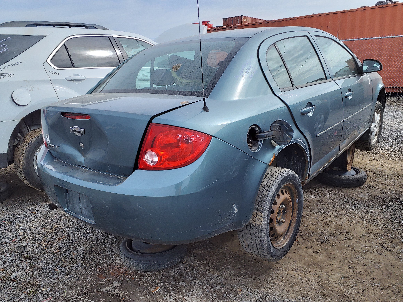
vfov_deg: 53.1
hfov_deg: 67.3
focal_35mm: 26
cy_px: 151
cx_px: 202
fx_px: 303
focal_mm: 3.58
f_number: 1.9
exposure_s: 1/363
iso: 40
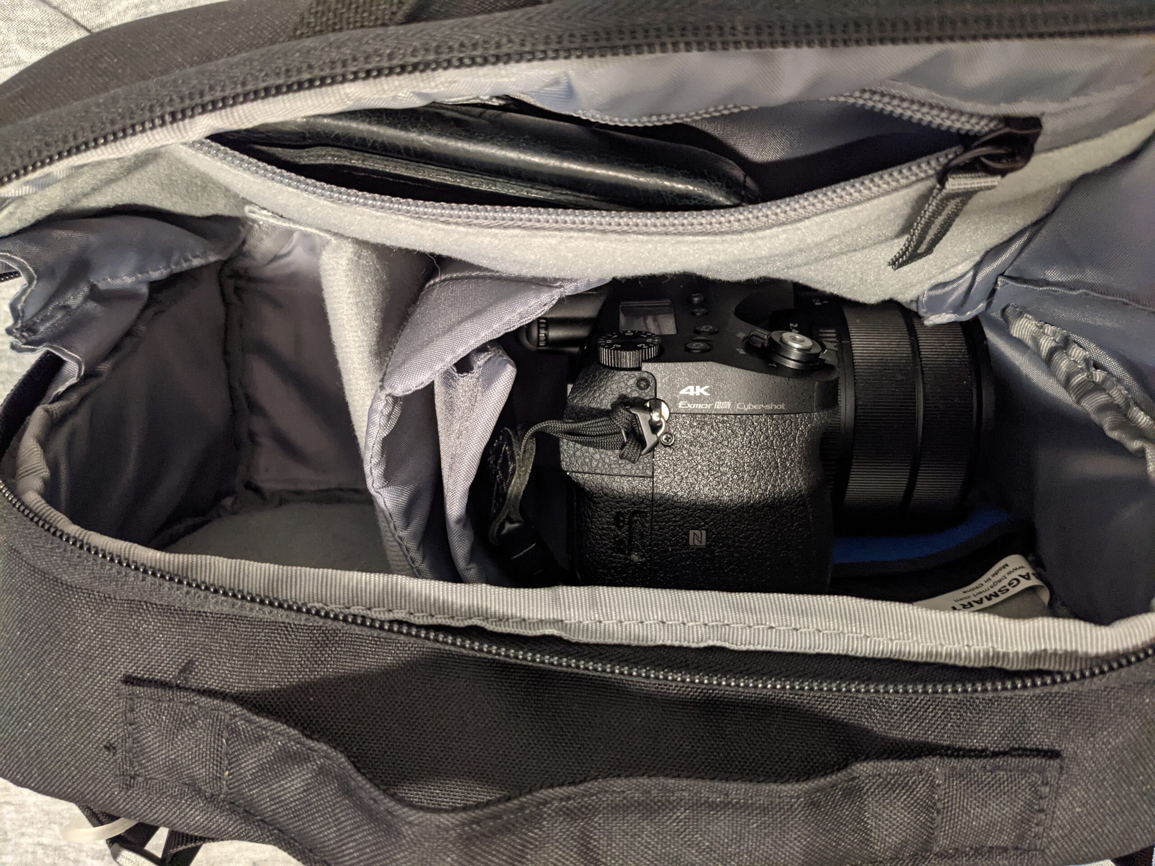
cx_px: 578
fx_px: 901
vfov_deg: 51.4
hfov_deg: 65.3
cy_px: 433
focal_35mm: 27
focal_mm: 4.38
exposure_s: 1/17.1
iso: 1041
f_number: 1.73
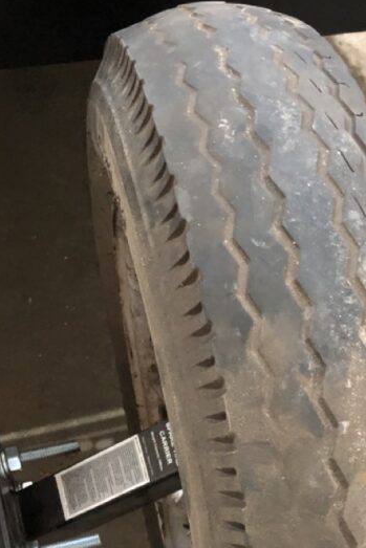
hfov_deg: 23.3
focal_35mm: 57
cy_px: 431
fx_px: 869
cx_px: 317
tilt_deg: -66.8
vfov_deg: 34.1
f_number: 1.8
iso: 100
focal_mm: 4
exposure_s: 1/6
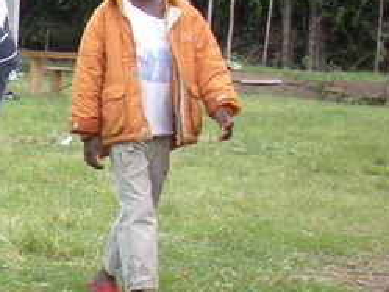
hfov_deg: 11.8
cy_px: 167
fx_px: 1664
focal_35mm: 148
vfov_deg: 10.0
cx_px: -403
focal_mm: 6.3
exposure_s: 1/190
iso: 88
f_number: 3.5
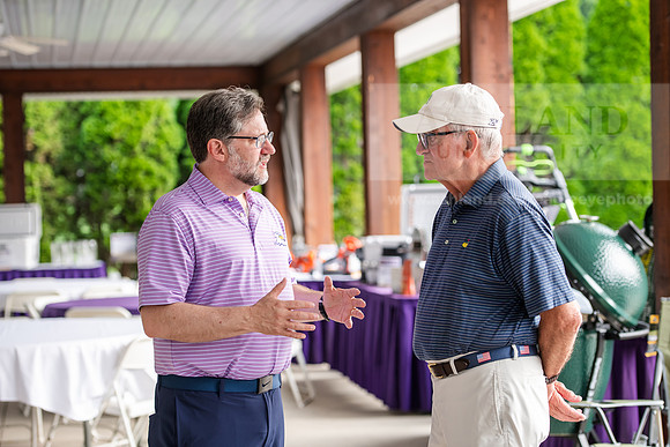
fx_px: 1675
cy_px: 224
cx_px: 335
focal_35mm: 90
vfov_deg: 15.2
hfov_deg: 22.6
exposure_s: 1/250
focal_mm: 90
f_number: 3.5
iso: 320
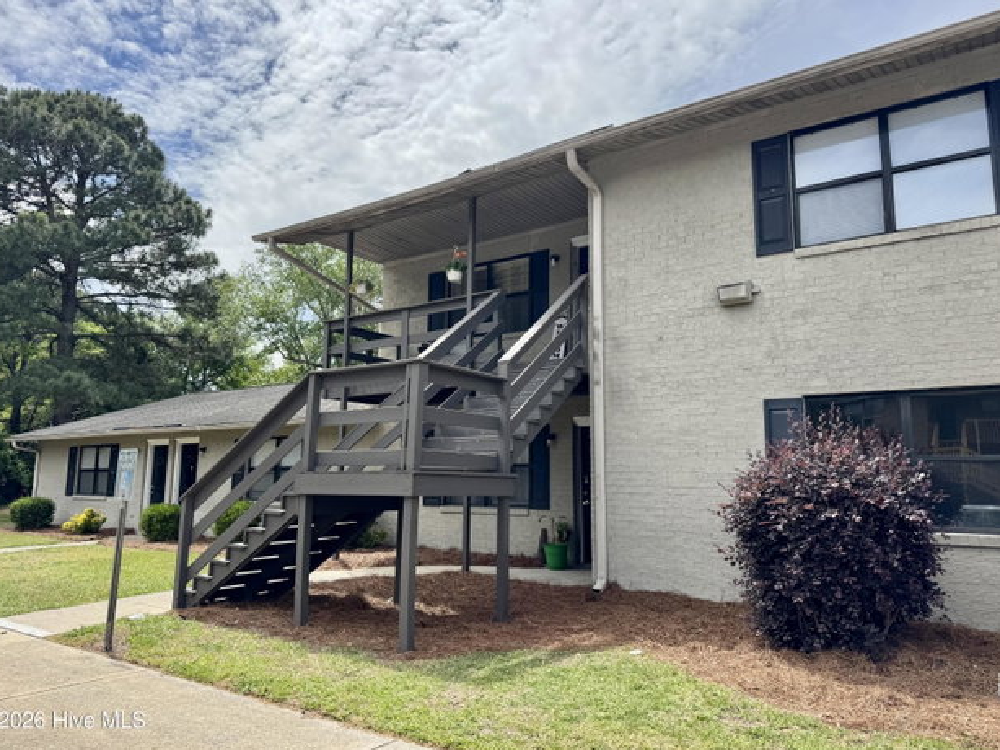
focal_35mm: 25
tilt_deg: +8.8
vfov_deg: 54.8
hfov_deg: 69.4
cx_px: 499
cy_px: 365
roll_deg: -0.6
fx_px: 722
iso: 80
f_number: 1.78
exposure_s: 1/3597
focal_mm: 6.76
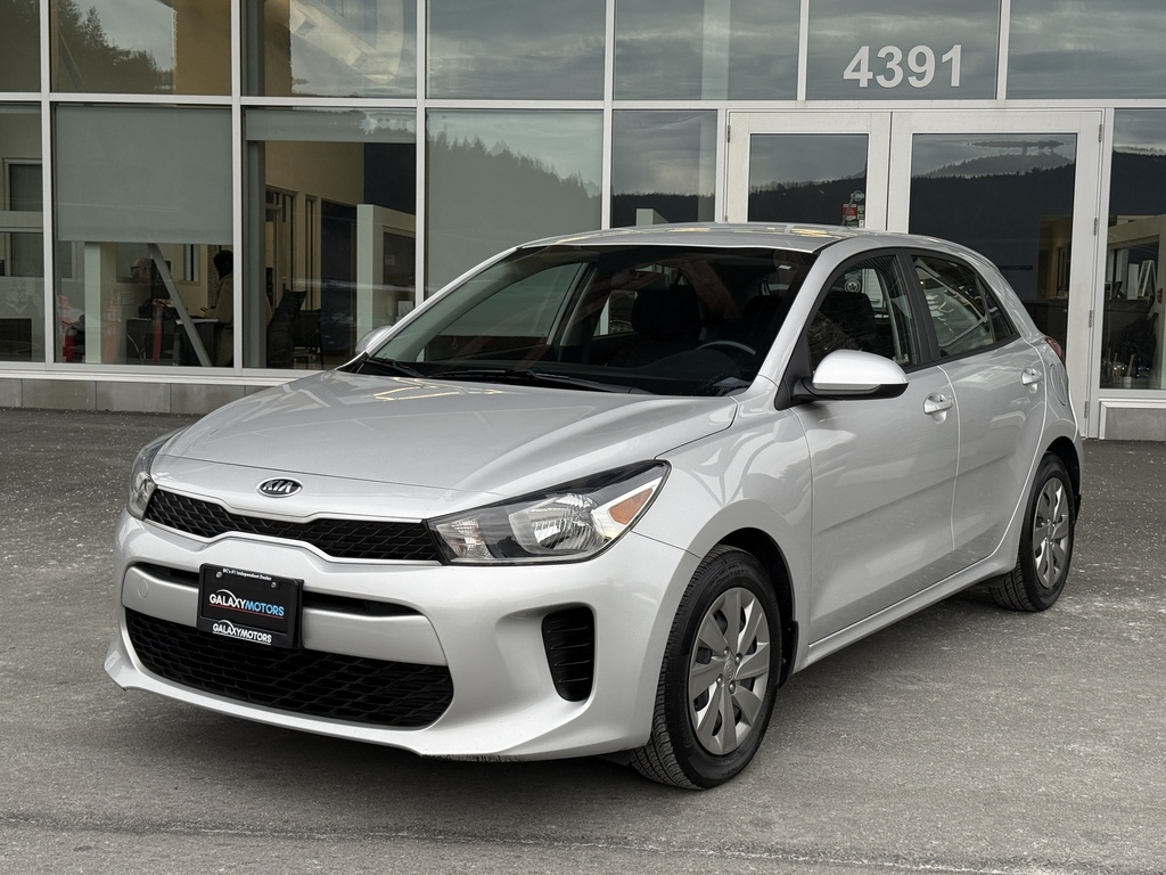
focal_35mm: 48
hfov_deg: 39.7
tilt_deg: -4.1
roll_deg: -1.1
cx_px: 583
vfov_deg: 30.3
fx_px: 1617
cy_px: 438
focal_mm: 6.76
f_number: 1.78
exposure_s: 1/652
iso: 64
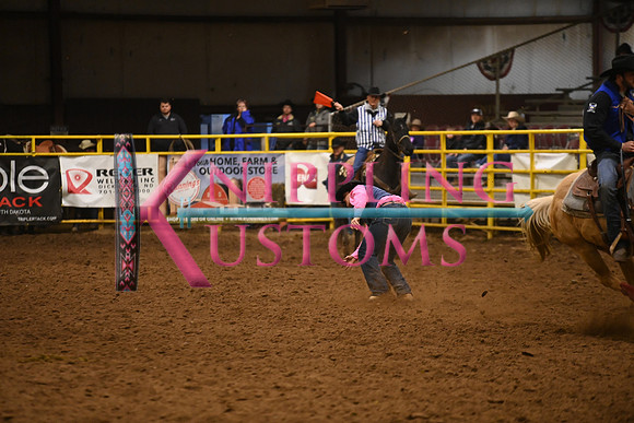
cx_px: 317
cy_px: 212
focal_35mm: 200
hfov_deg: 10.3
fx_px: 3523
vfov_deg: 6.9
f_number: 2.8
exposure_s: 1/400
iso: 6400
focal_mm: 200
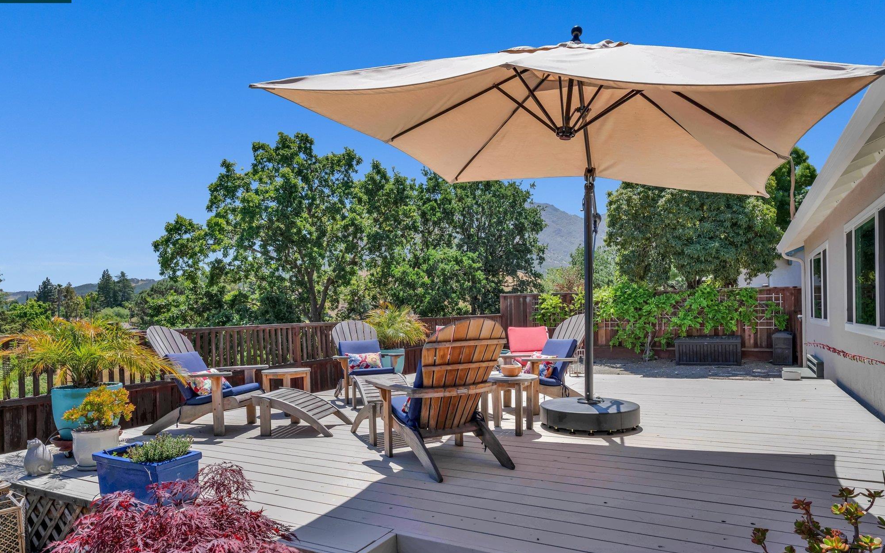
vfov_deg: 55.0
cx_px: 446
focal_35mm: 22
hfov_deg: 79.7
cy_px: 286
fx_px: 531
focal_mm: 21
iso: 100
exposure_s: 1/200
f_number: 9
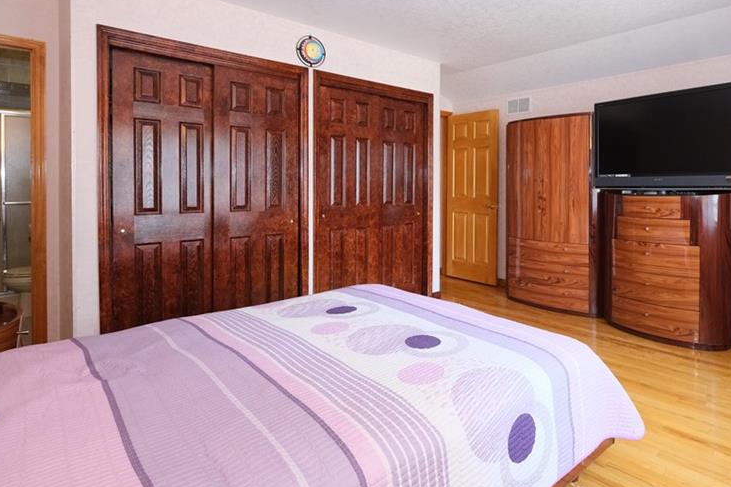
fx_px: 426
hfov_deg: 79.9
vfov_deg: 58.9
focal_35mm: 21
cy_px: 190
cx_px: 452
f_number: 4
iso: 1600
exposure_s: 1/100
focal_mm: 10
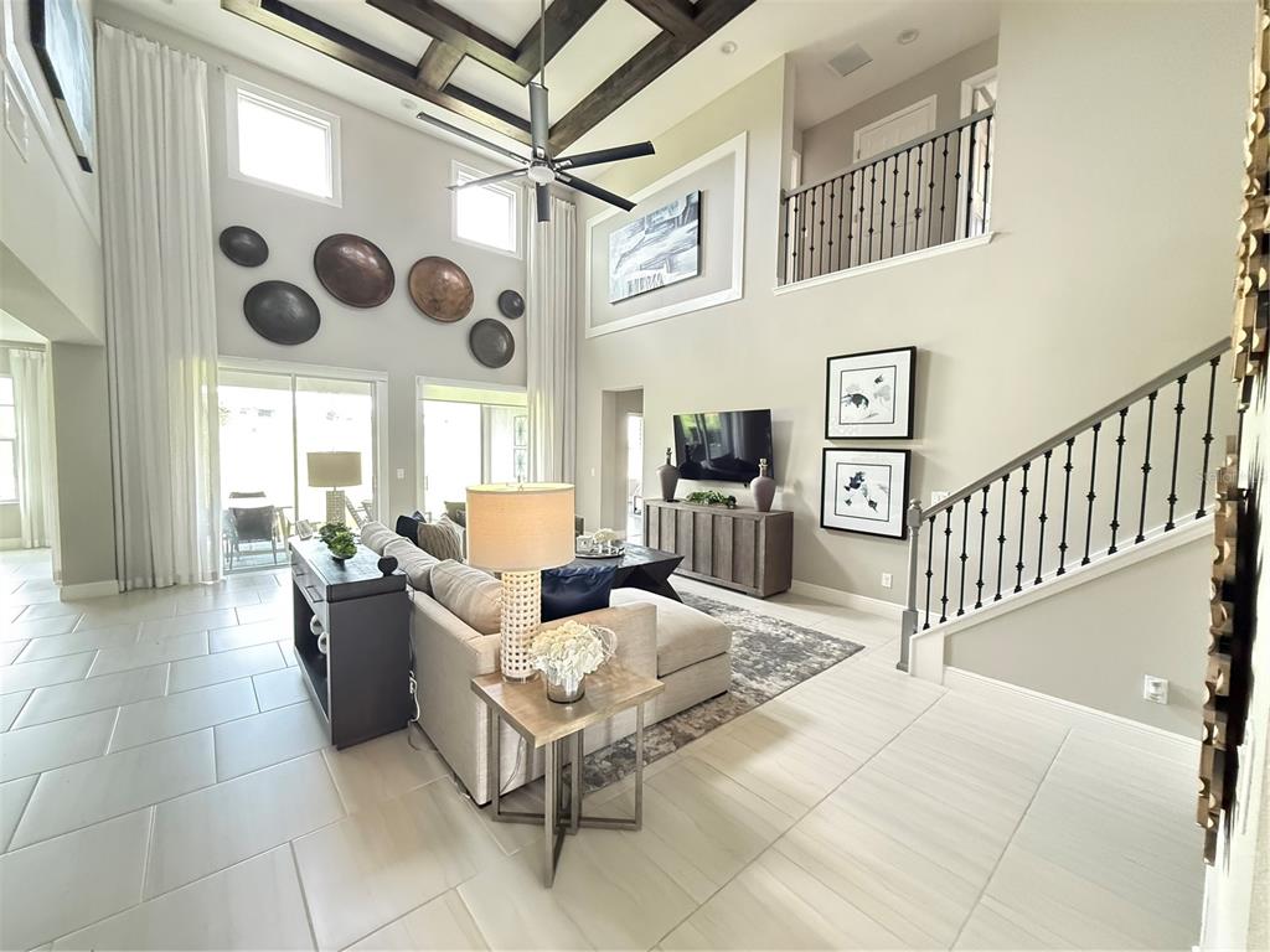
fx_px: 514
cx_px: 635
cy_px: 476
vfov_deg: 85.7
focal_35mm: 14
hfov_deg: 102.1
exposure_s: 1/60
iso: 800
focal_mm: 2.22
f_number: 2.2
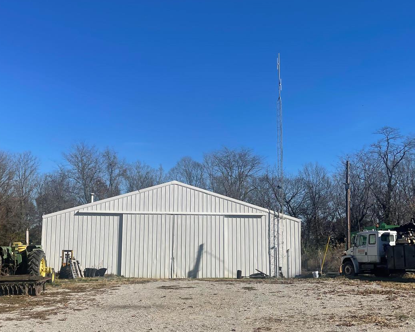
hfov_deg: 46.8
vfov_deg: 38.2
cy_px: 190
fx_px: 479
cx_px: 192
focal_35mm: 39
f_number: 1.6
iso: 32
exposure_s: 1/4902
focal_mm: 5.1
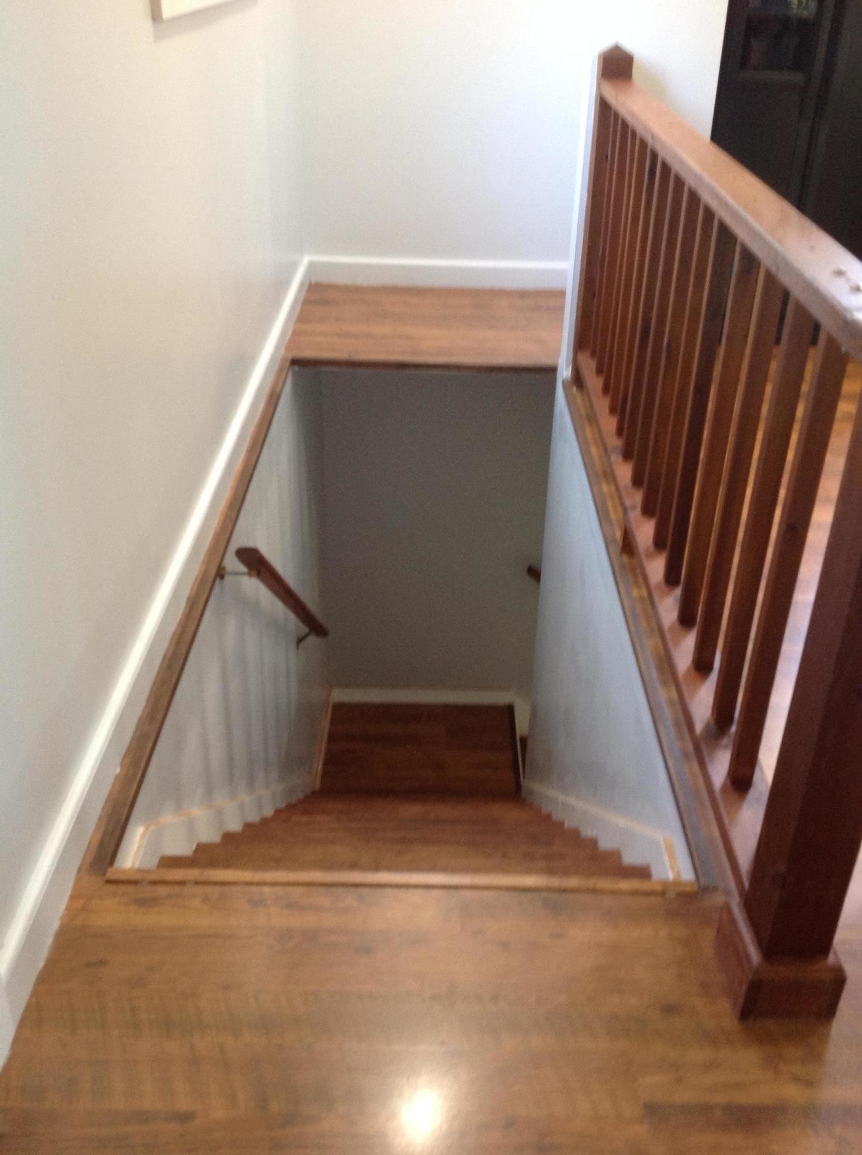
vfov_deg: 52.7
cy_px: 578
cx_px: 431
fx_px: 1166
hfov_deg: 40.6
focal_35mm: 35
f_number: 2.4
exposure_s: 1/15
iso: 100
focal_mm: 4.28
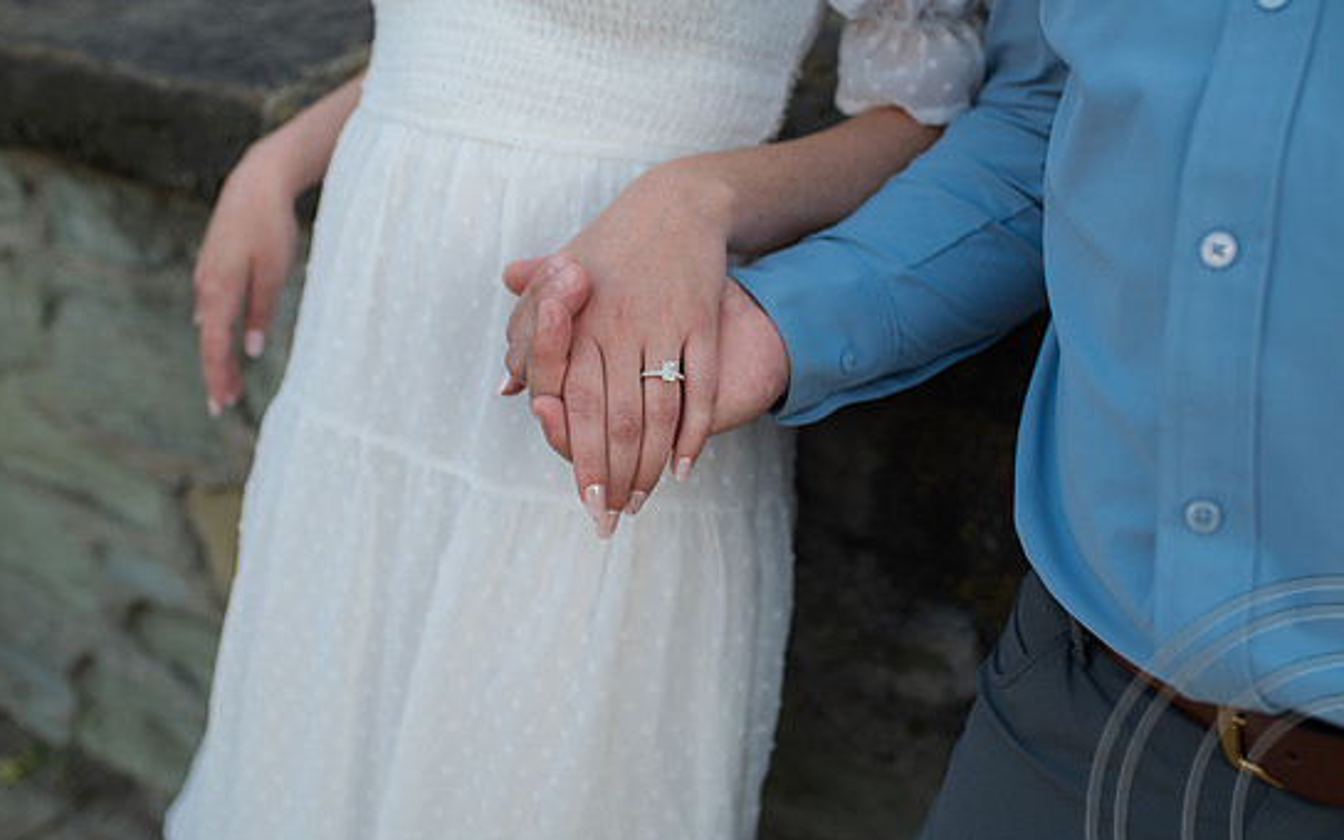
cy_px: 398
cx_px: 704
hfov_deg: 51.5
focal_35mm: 38
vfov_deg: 33.6
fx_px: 1392
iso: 160
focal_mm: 35
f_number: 3.2
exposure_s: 1/320
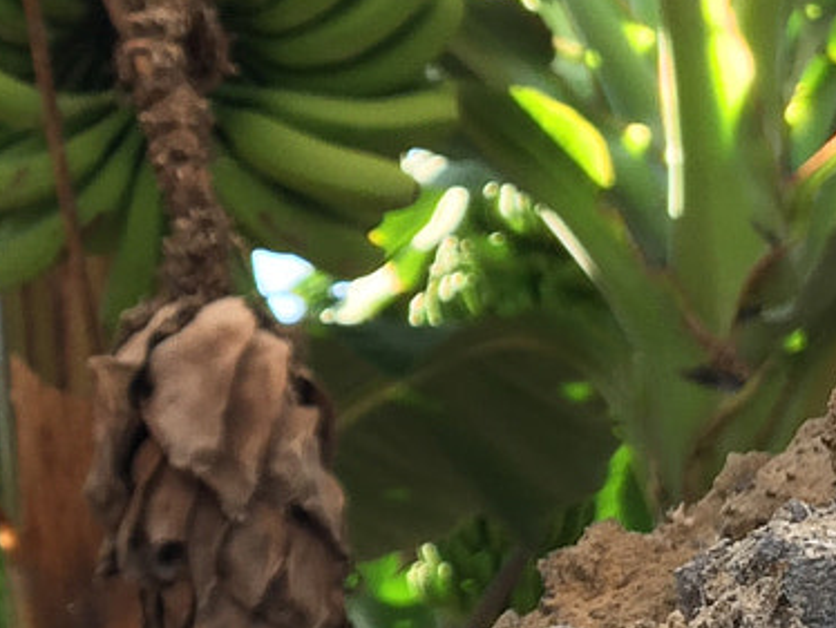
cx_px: -34
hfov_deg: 15.5
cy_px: 382
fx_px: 2997
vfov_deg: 12.0
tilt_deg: +21.8
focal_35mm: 124
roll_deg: +5.8
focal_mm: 4.15
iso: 32
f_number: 2.2
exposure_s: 1/138
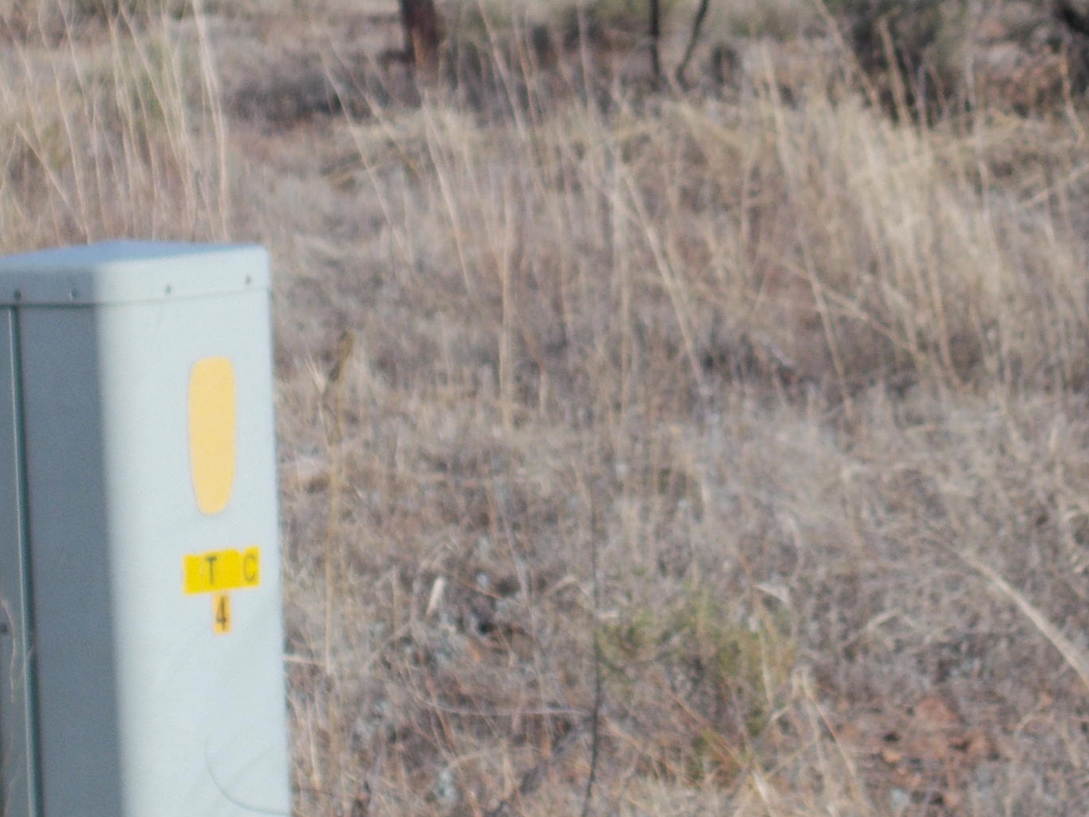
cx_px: 660
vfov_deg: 7.8
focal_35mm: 189
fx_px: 5946
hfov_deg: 10.5
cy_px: 18
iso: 80
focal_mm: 15.4
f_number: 6.3
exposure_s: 1/400
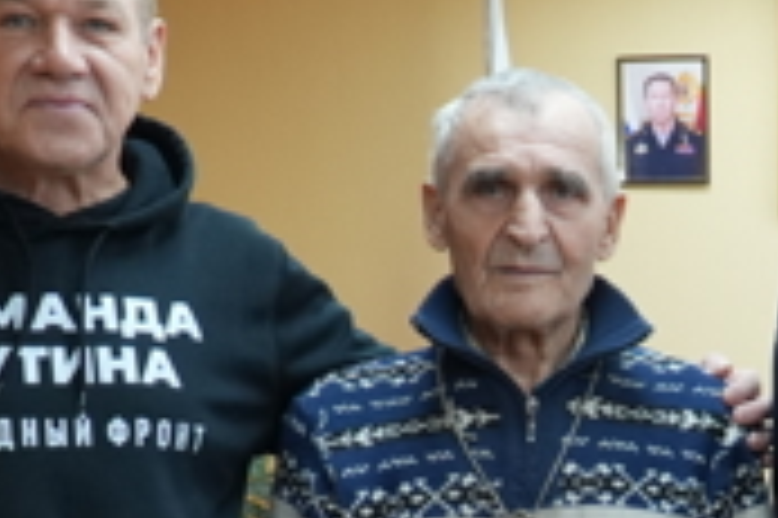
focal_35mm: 117
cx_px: 720
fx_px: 2526
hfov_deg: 17.2
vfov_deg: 11.6
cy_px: 532
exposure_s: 1/160
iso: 1000
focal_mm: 18
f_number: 4
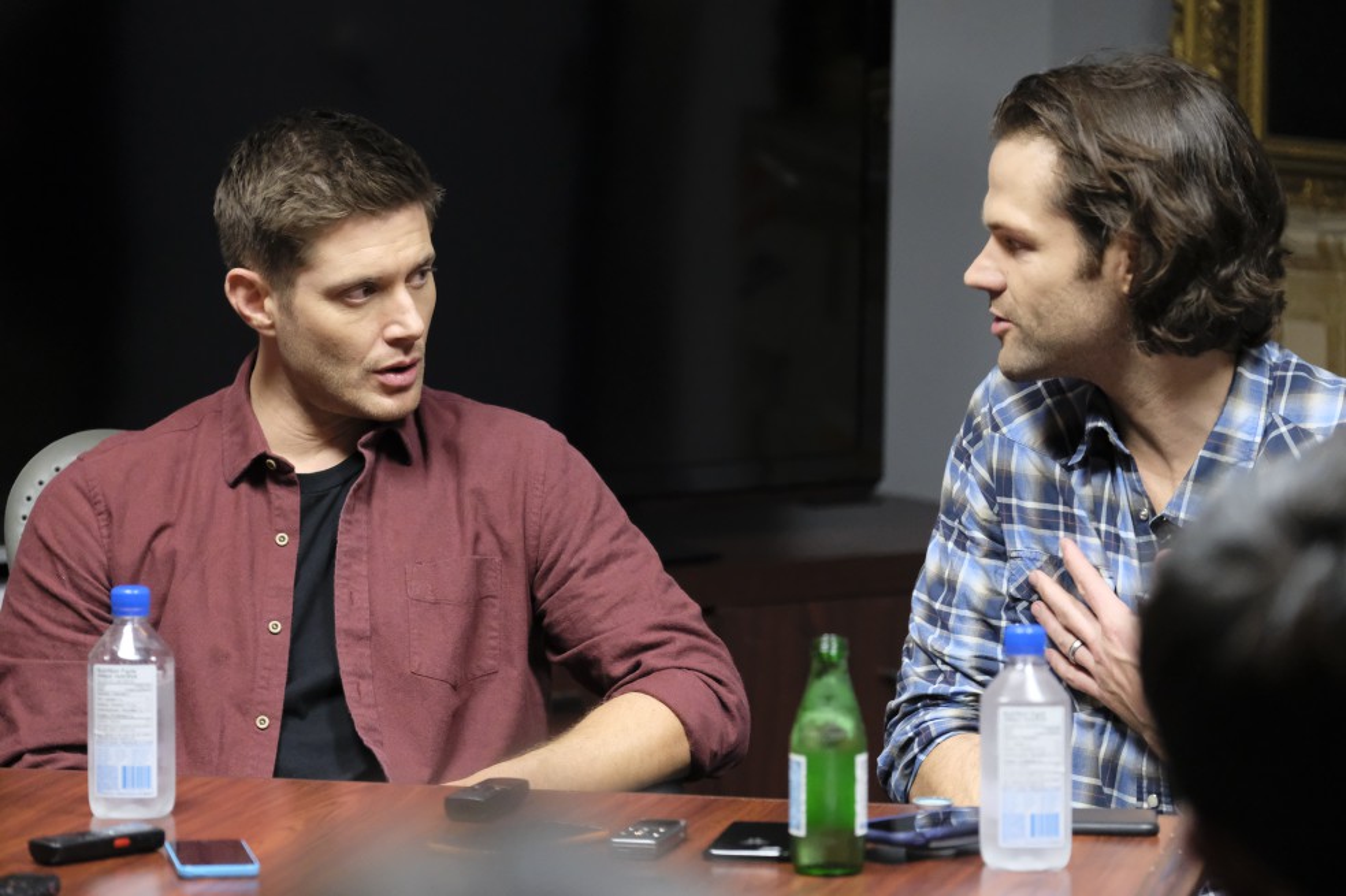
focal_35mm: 153
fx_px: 5717
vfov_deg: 9.0
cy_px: 448
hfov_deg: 13.4
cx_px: 673
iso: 6400
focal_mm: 102.2
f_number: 2.8
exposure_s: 1/125
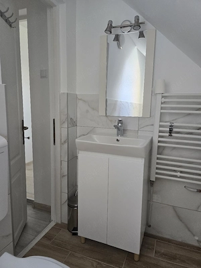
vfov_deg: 73.9
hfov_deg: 58.9
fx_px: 178
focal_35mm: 23
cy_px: 134
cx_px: 100
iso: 200
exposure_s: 1/101
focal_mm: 6.3
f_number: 1.7
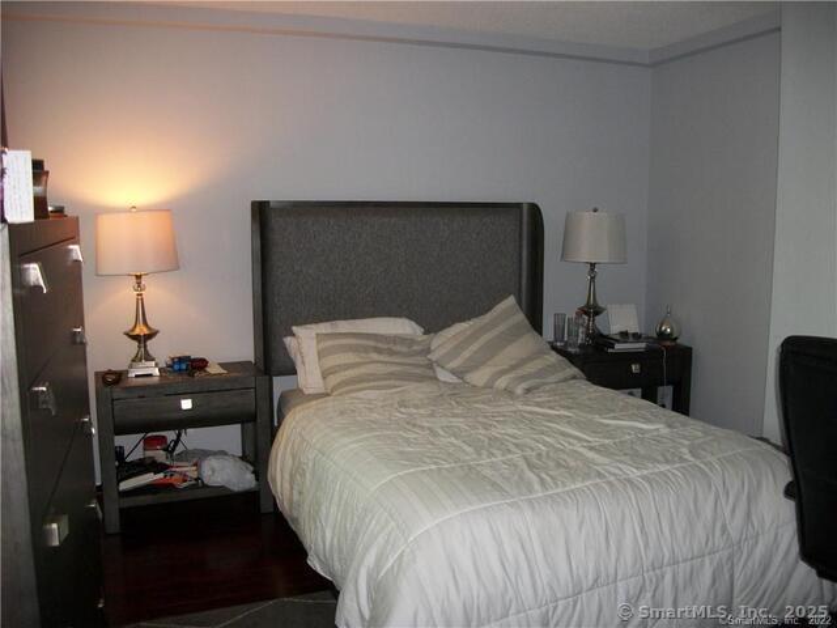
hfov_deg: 56.8
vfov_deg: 44.2
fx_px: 774
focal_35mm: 32
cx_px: 418
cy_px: 314
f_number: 2.9
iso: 160
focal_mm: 5.7
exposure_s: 1/60
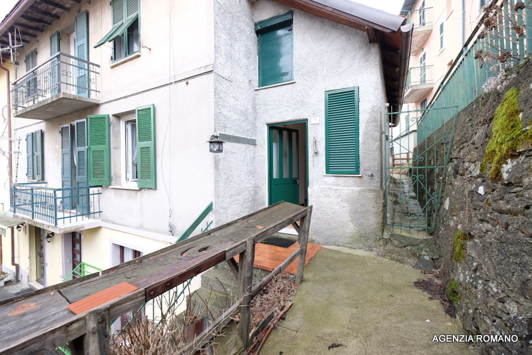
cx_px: 266
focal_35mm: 15
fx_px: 222
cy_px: 178
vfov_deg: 77.4
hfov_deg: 100.4
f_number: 4
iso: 800
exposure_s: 1/50
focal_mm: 10
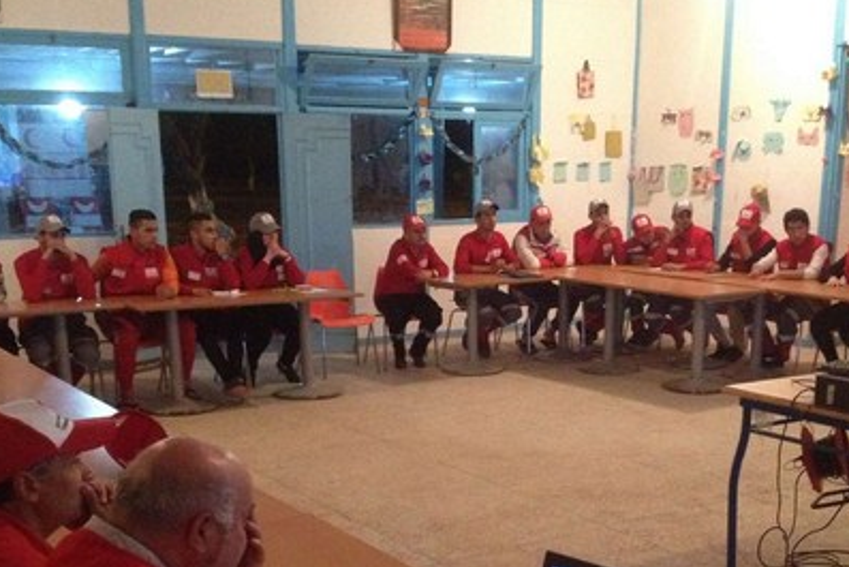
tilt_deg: -17.7
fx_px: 1297
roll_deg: +0.0
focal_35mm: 55
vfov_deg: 24.2
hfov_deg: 36.1
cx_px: 494
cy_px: 466
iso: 640
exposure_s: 1/15
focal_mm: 4.28
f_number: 2.4
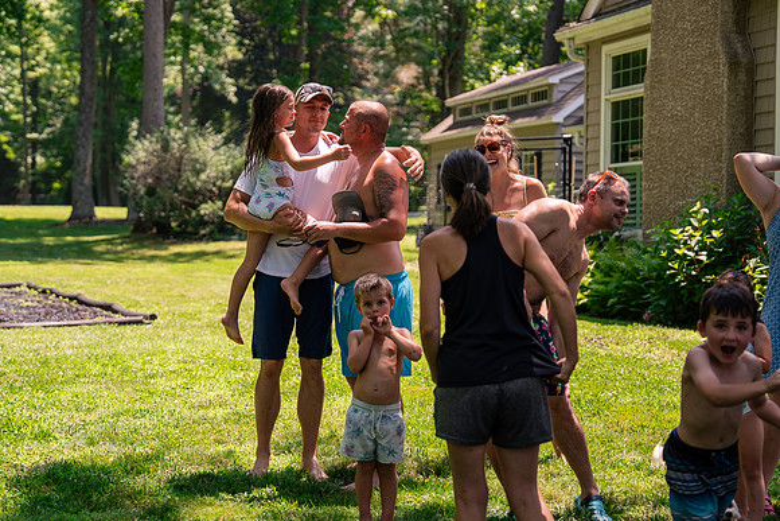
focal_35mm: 80
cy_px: 223
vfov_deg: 17.1
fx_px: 1735
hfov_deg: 25.3
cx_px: 334
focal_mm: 70
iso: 400
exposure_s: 1/2500
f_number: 2.8
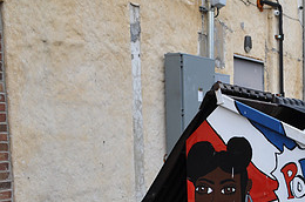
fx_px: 566
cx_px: 293
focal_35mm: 67
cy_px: 204
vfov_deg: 19.6
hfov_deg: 28.6
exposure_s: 1/160
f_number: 5.6
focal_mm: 20
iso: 200
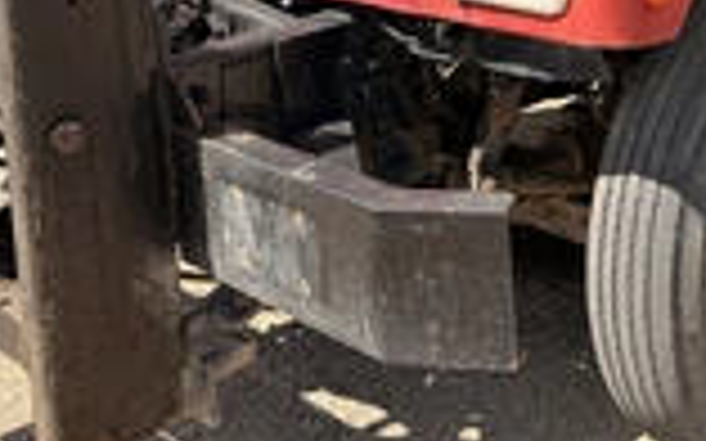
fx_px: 1250
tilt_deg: -8.9
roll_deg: +2.5
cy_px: -162
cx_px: 639
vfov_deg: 18.4
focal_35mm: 65
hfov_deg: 30.1
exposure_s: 1/2445
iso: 100
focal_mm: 6.76
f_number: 1.78
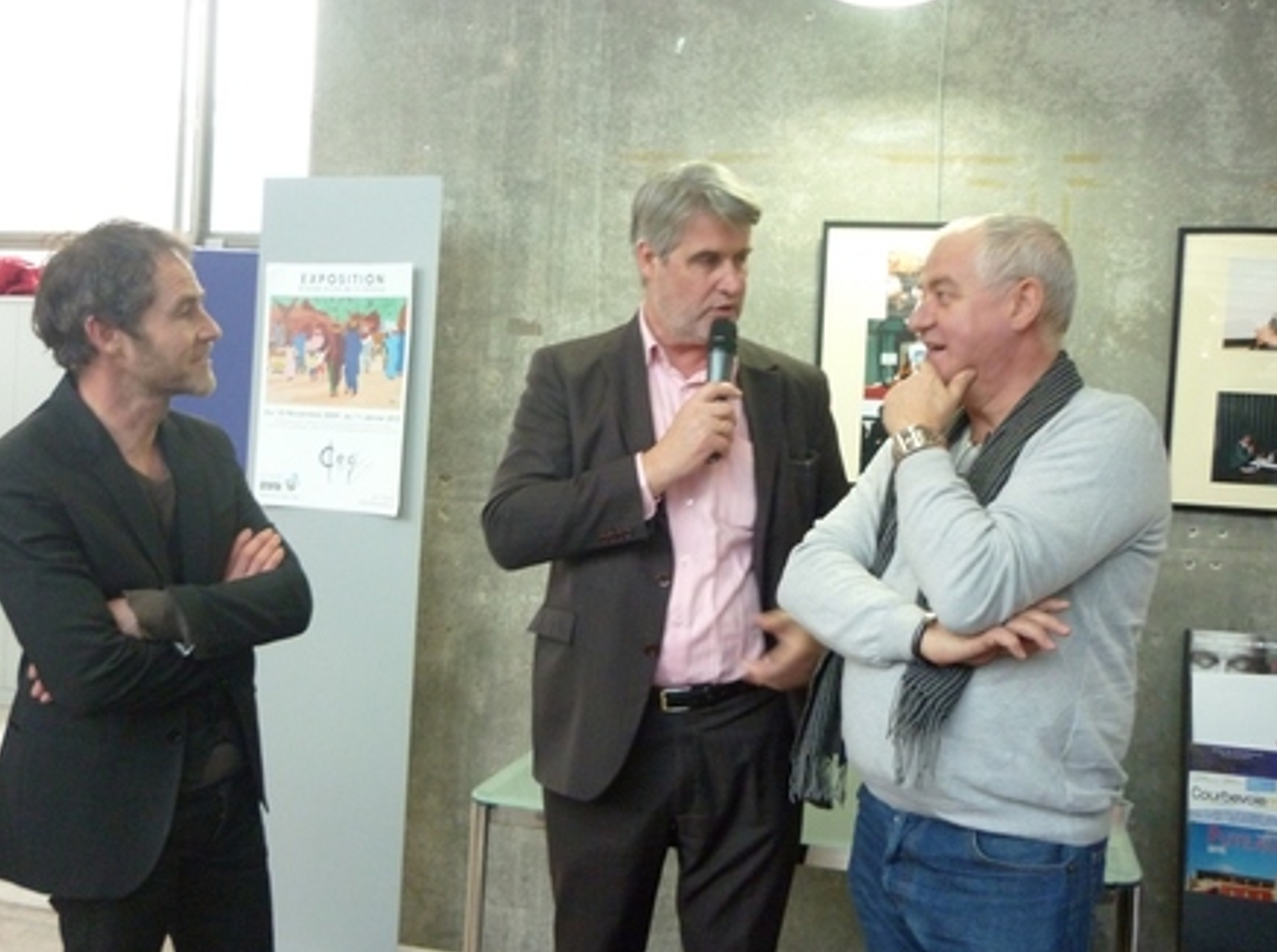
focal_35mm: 34
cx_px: 634
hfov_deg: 54.0
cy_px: 479
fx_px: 1252
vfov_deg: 41.7
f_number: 2.8
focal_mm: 5.5
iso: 400
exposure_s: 1/15
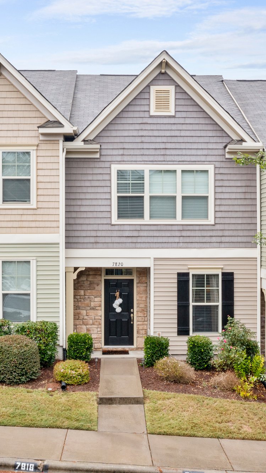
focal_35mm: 45
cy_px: 238
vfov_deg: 45.5
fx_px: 564
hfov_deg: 26.5
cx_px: 114
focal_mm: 10.26
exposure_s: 1/100
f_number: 8
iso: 100
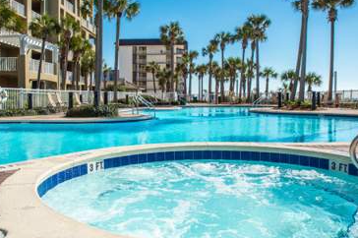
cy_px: 112
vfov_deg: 39.9
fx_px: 328
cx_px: 174
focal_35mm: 33
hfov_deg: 57.3
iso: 100
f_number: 6.3
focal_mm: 24
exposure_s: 1/3200
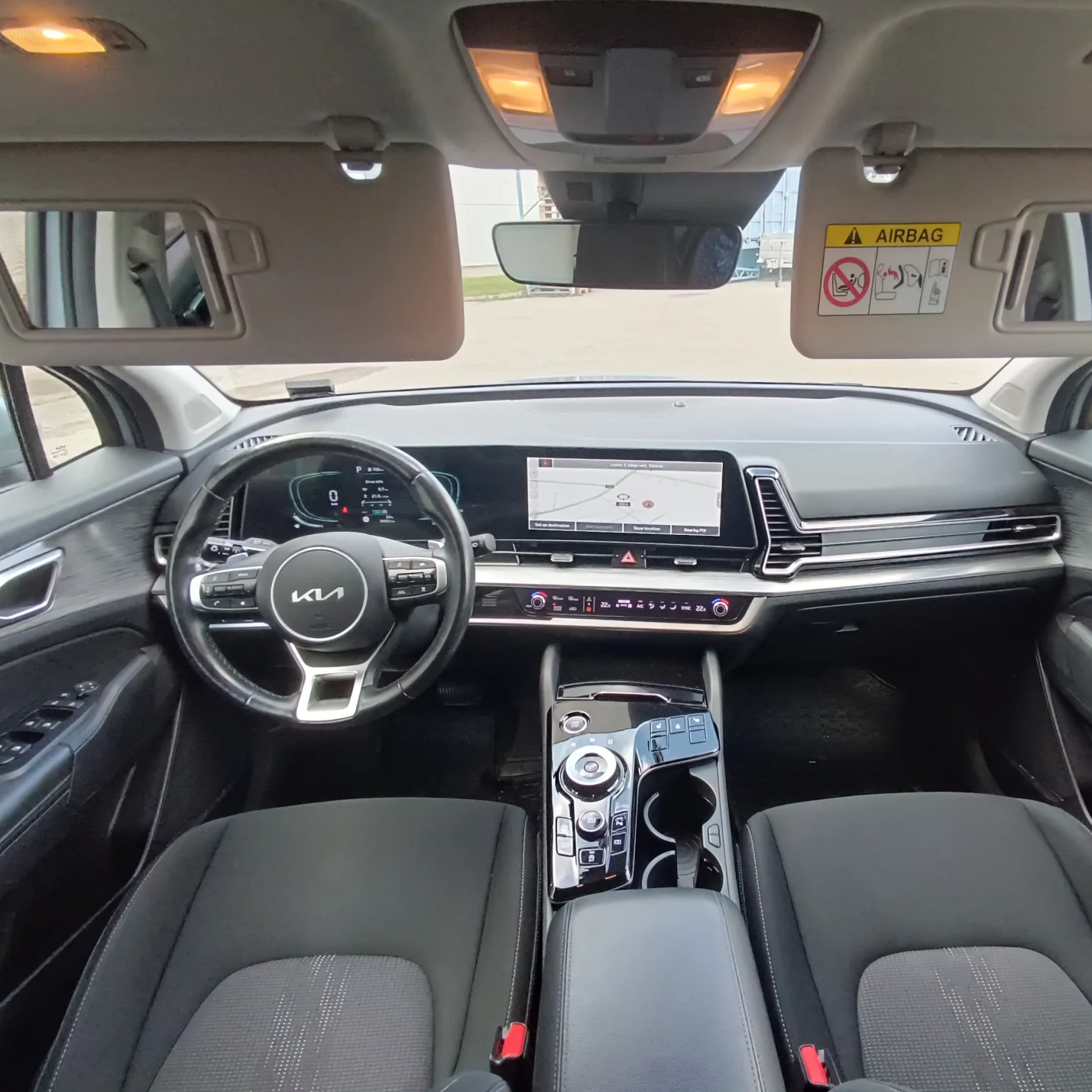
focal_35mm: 19
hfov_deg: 76.9
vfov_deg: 77.7
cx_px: 646
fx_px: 678
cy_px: 543
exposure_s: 1/100
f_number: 2.2
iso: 314
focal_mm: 1.66
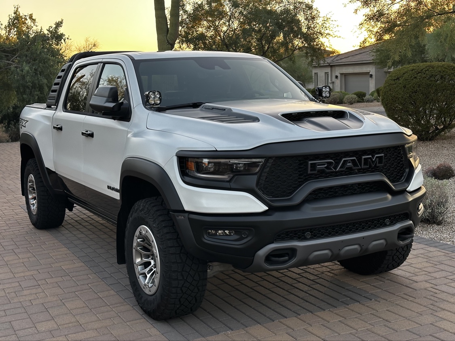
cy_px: 170
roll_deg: +2.0
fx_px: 631
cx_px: 228
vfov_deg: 30.3
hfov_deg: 39.7
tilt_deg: -8.5
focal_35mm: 48
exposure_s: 1/169
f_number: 1.78
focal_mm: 6.86
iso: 80
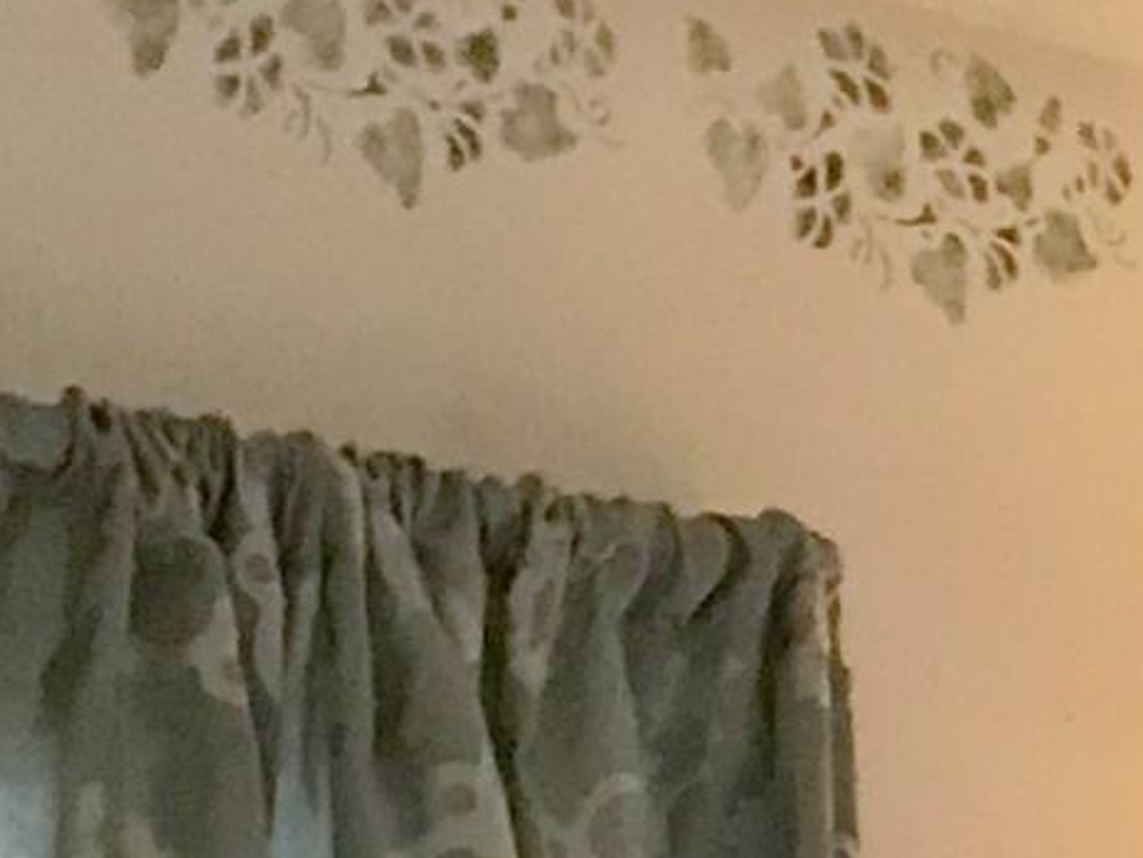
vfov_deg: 7.4
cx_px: 2229
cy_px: 2451
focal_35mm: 181
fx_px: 5977
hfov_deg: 10.2
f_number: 1.8
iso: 40
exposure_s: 1/15
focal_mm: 3.99
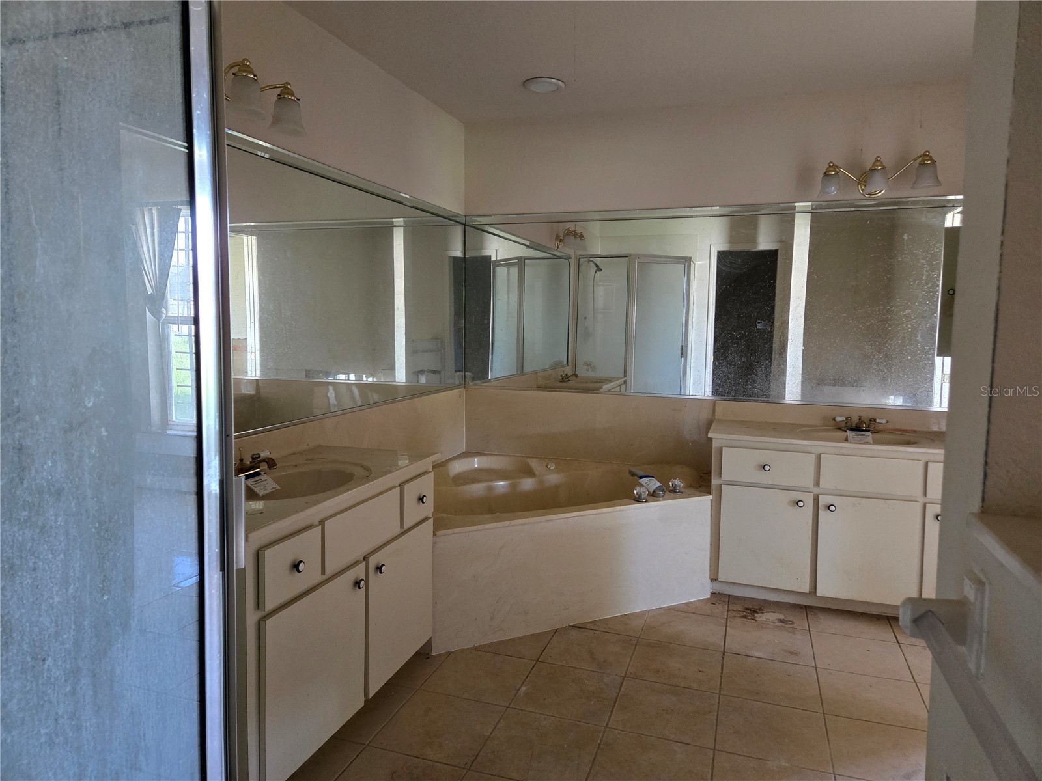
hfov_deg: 73.9
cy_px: 390
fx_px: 692
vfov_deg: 58.9
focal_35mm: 23
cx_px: 521
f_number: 1.8
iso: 640
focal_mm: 5.4
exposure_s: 1/60
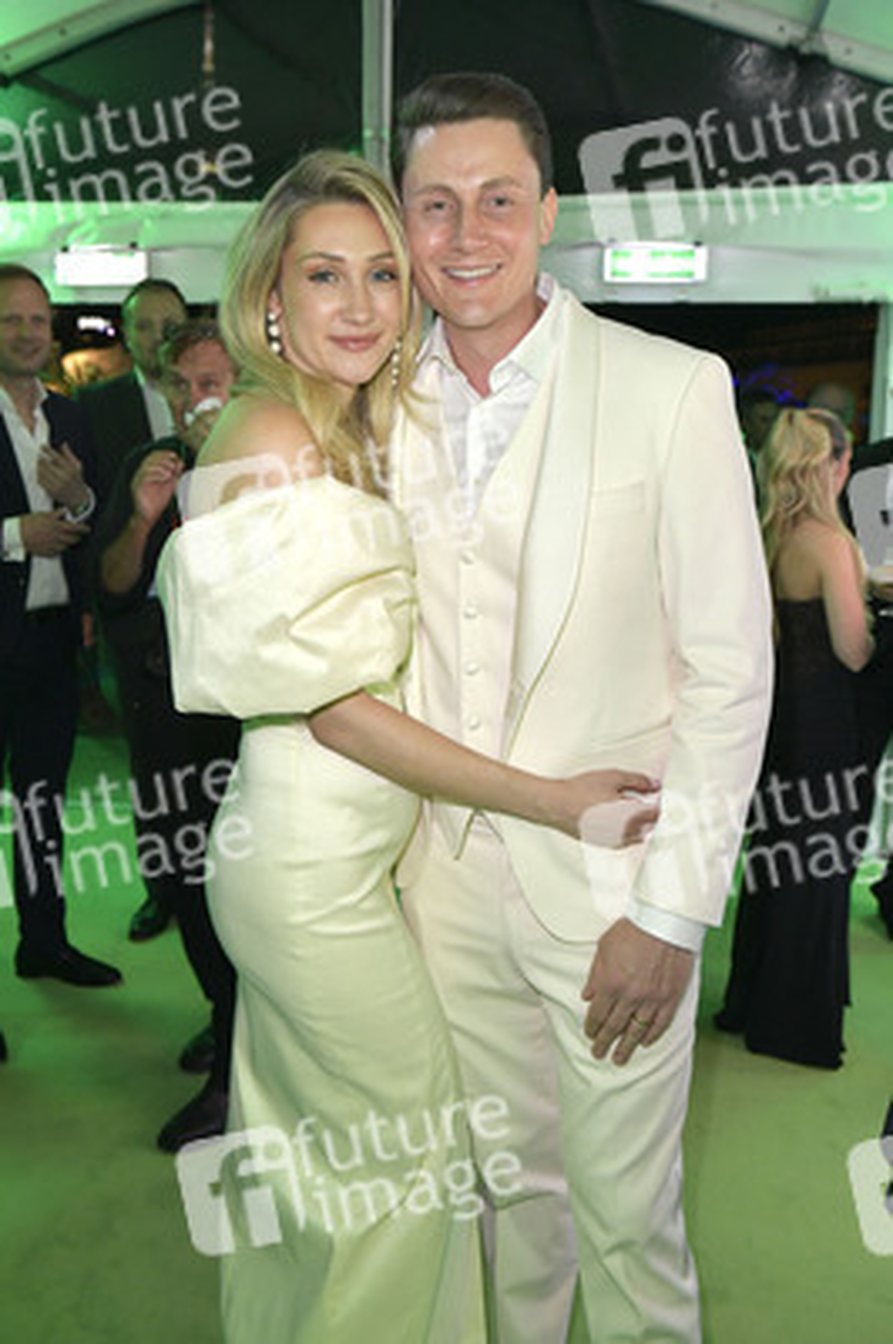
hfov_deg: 42.3
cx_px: 446
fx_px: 1155
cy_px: 672
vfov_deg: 60.3
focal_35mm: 31
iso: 2500
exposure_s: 1/200
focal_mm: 31
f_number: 5.6
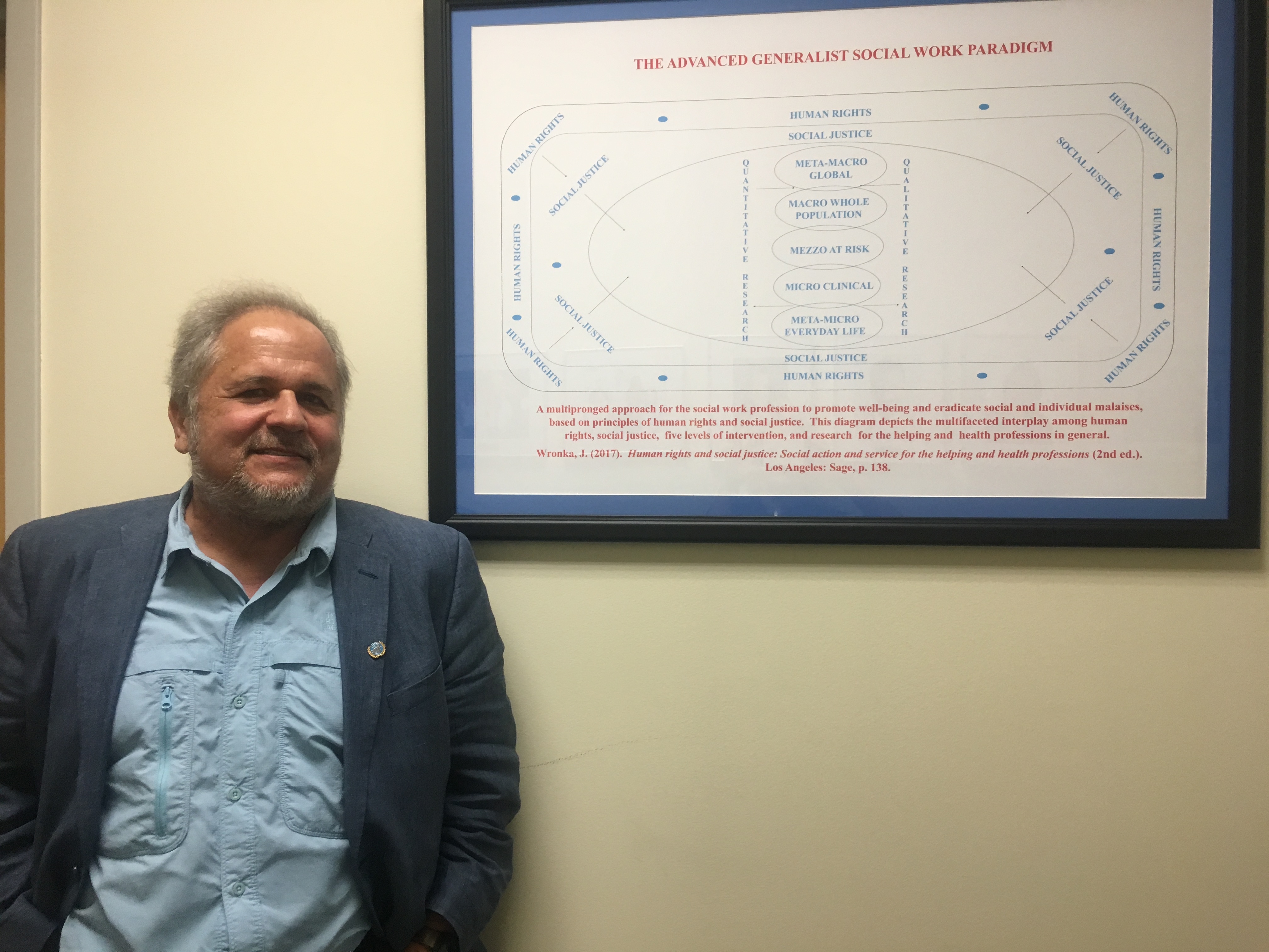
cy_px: 476
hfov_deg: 61.7
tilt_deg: -1.3
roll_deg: +0.6
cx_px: 634
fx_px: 1063
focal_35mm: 29
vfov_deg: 48.2
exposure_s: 1/30
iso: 40
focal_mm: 4.15
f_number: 2.2
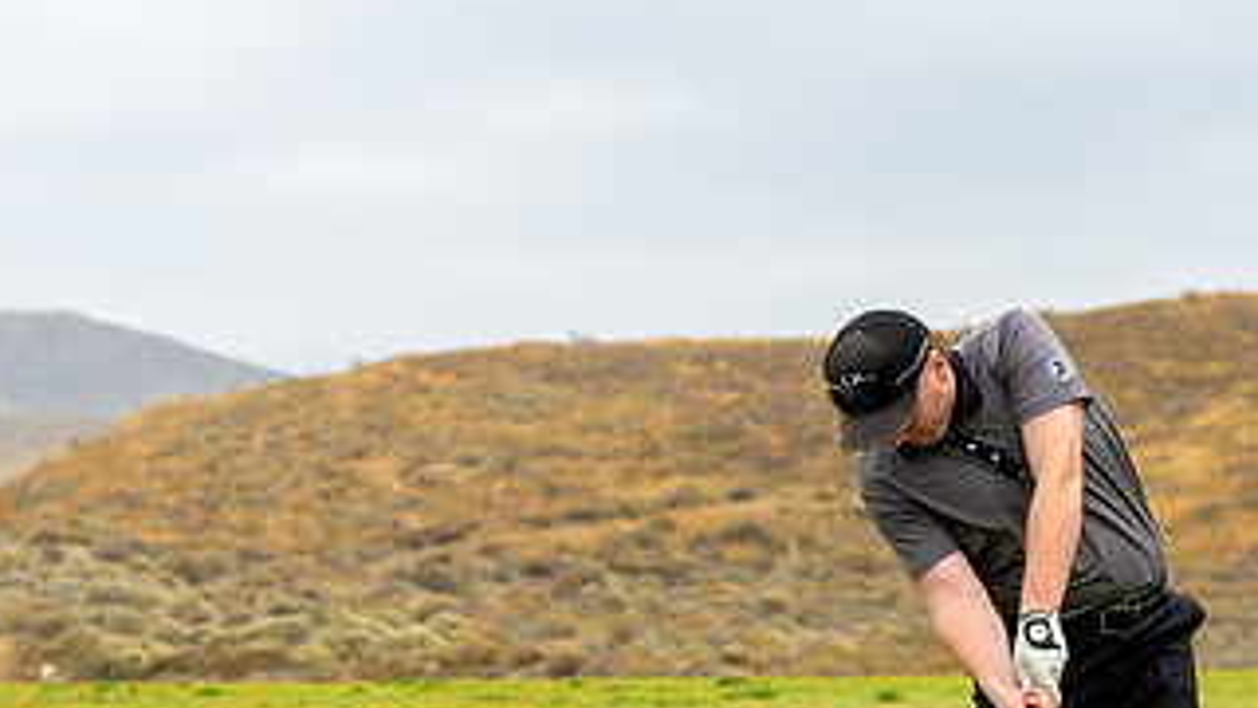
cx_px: 590
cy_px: 525
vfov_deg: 9.4
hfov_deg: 16.6
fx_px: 4303
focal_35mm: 129
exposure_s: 1/2500
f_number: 4
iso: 800
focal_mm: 68
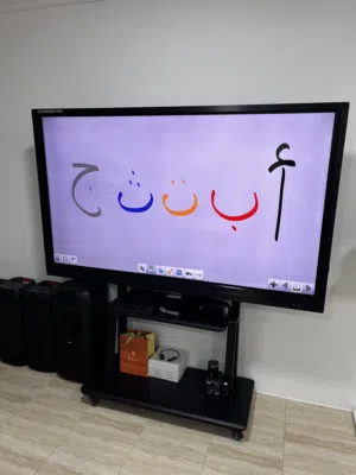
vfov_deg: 67.3
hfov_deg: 53.1
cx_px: 178
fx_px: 357
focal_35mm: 26
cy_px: 238
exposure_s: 1/100
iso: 80
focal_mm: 5.1
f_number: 1.6
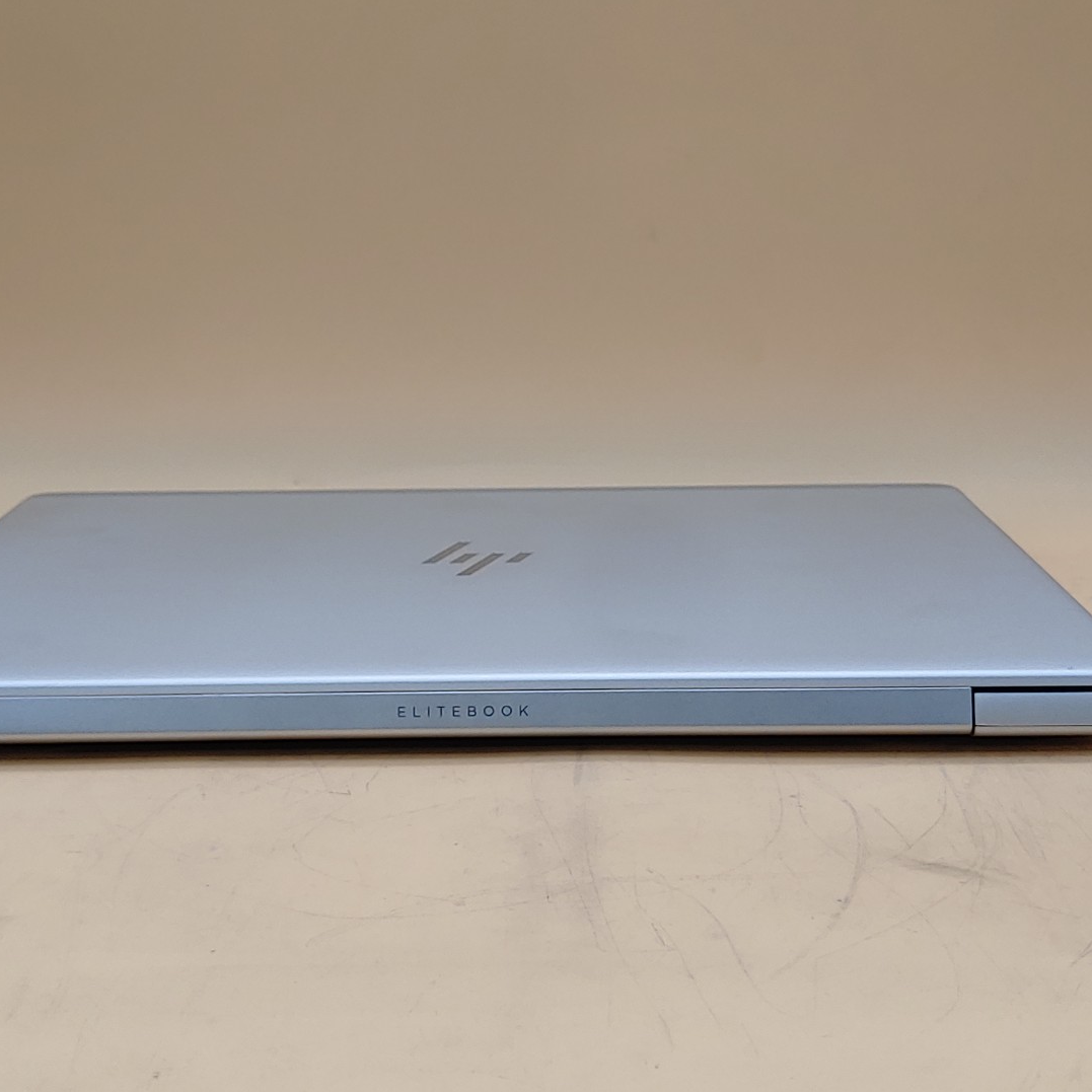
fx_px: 1856
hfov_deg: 32.7
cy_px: 545
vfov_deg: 32.8
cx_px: 477
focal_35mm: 52
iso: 50
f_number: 1.8
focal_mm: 4.36
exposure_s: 1/213
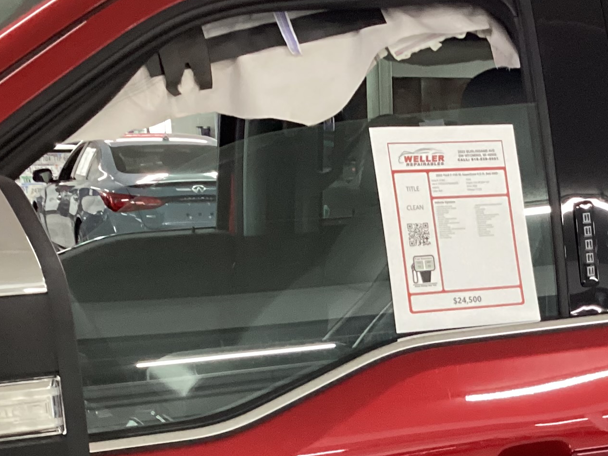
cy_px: 507
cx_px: 504
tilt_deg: -16.4
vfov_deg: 17.8
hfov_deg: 24.0
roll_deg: +0.2
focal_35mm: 80
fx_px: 1405
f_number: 2.4
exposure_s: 1/40
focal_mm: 3.3
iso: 400
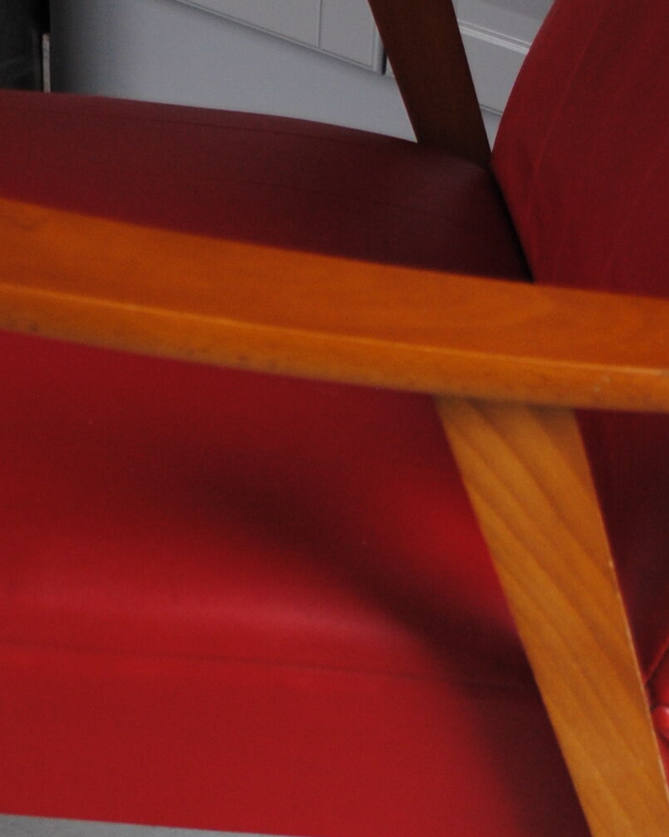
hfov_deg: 15.8
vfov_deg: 19.4
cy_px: 743
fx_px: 2400
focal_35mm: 97
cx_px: 184
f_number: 4
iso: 320
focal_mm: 24
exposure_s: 1/30
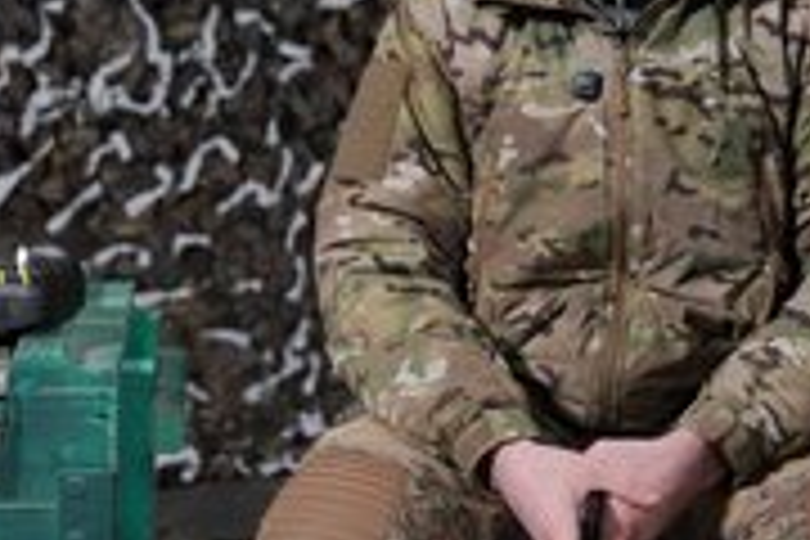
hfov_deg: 22.7
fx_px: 2002
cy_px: 65
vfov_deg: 15.2
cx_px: 590
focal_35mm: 89
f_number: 2.8
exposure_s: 1/50
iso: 800
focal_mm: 40
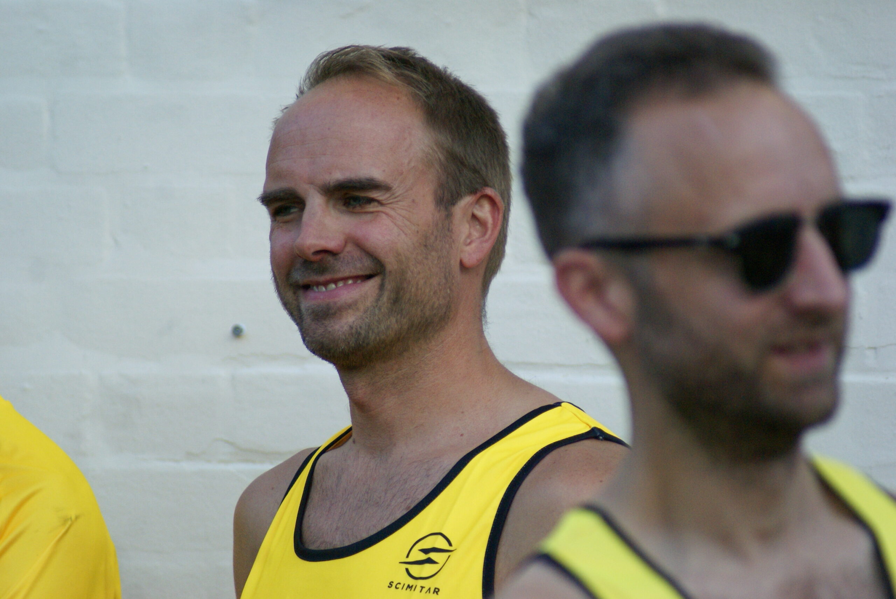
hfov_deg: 4.6
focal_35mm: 450
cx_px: 448
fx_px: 11208
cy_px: 300
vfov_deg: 3.1
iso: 500
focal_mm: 300
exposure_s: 1/500
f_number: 5.6
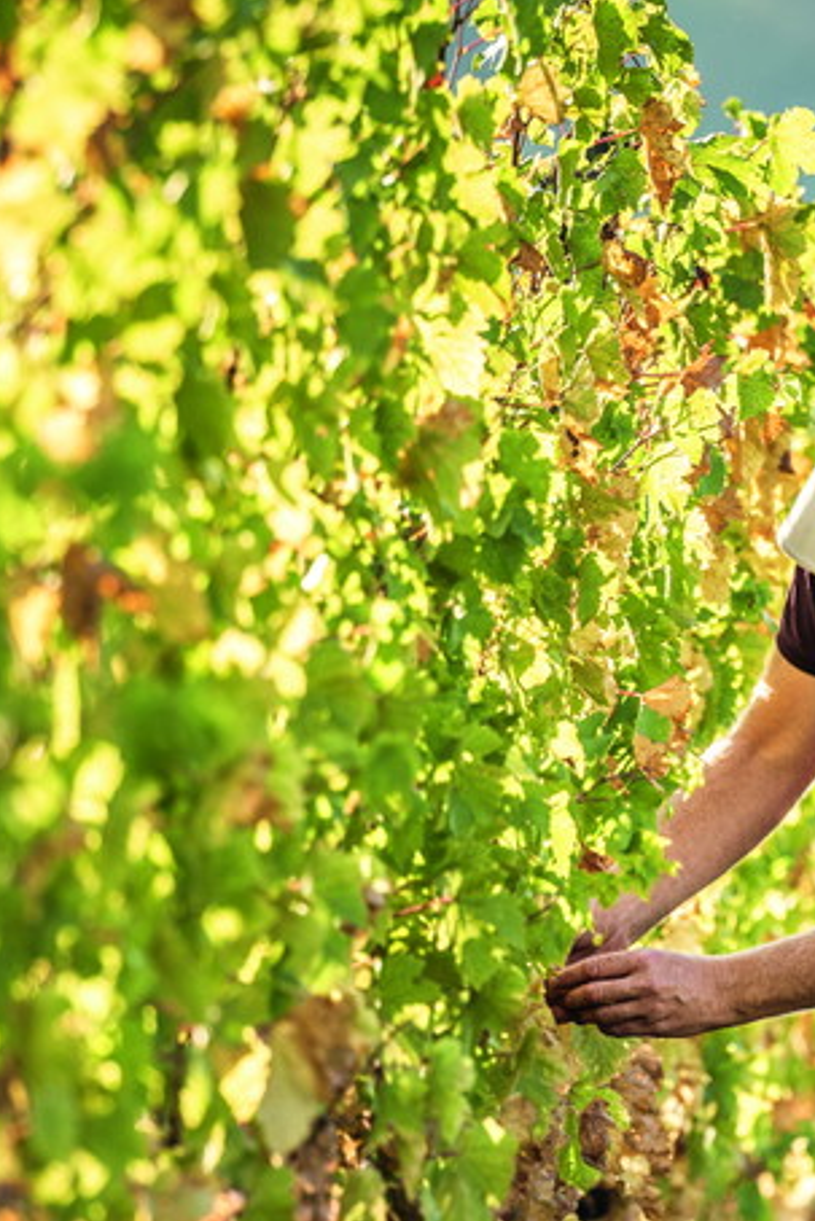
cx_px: 737
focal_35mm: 507
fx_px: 17202
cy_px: 680
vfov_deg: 4.1
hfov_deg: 2.7
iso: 100
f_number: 4.5
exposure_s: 1/800
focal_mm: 200
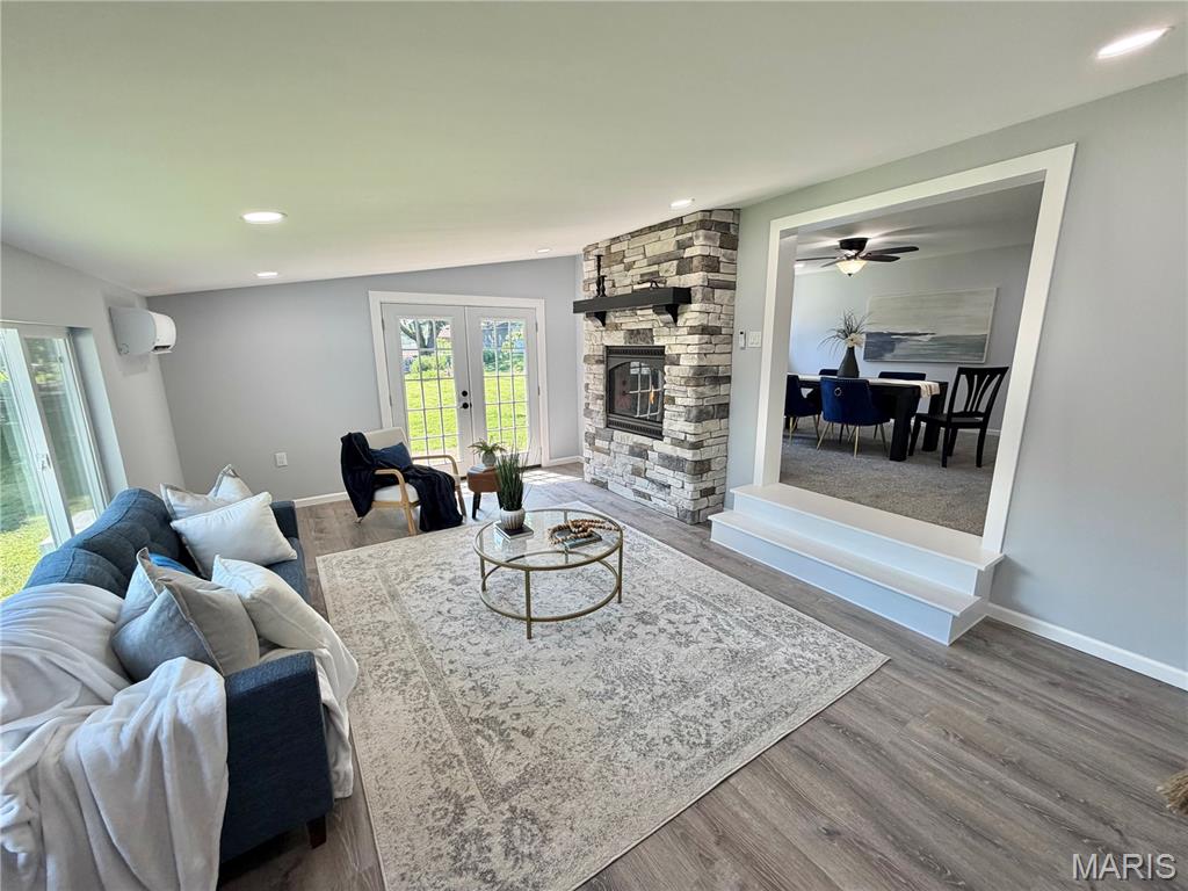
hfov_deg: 102.1
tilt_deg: -12.9
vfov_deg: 85.7
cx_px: 594
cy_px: 446
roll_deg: +0.8
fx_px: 480
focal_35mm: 14
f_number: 2.2
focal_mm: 2.22
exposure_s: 1/120
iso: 100
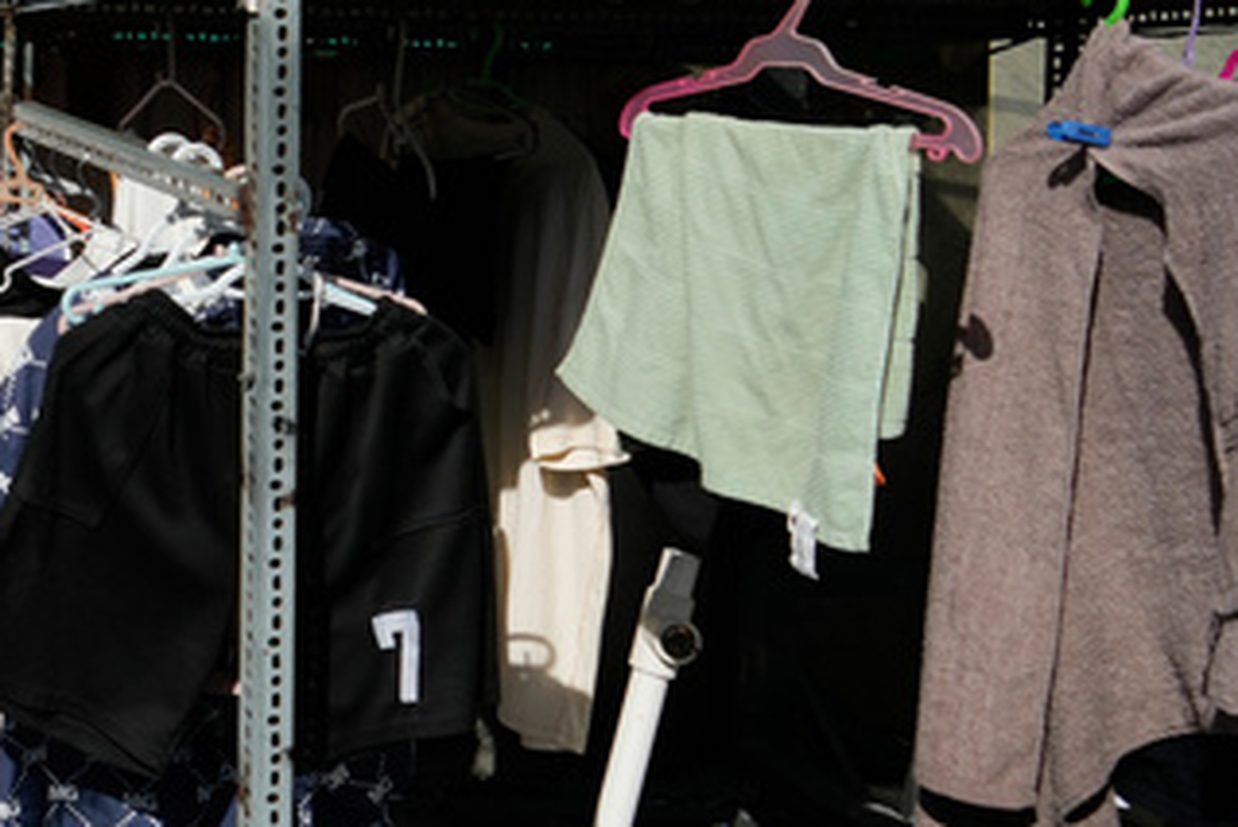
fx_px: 2649
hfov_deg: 21.4
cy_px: -132
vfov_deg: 17.0
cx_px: -691
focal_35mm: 77
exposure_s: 1/2500
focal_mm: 24
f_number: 5
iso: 200
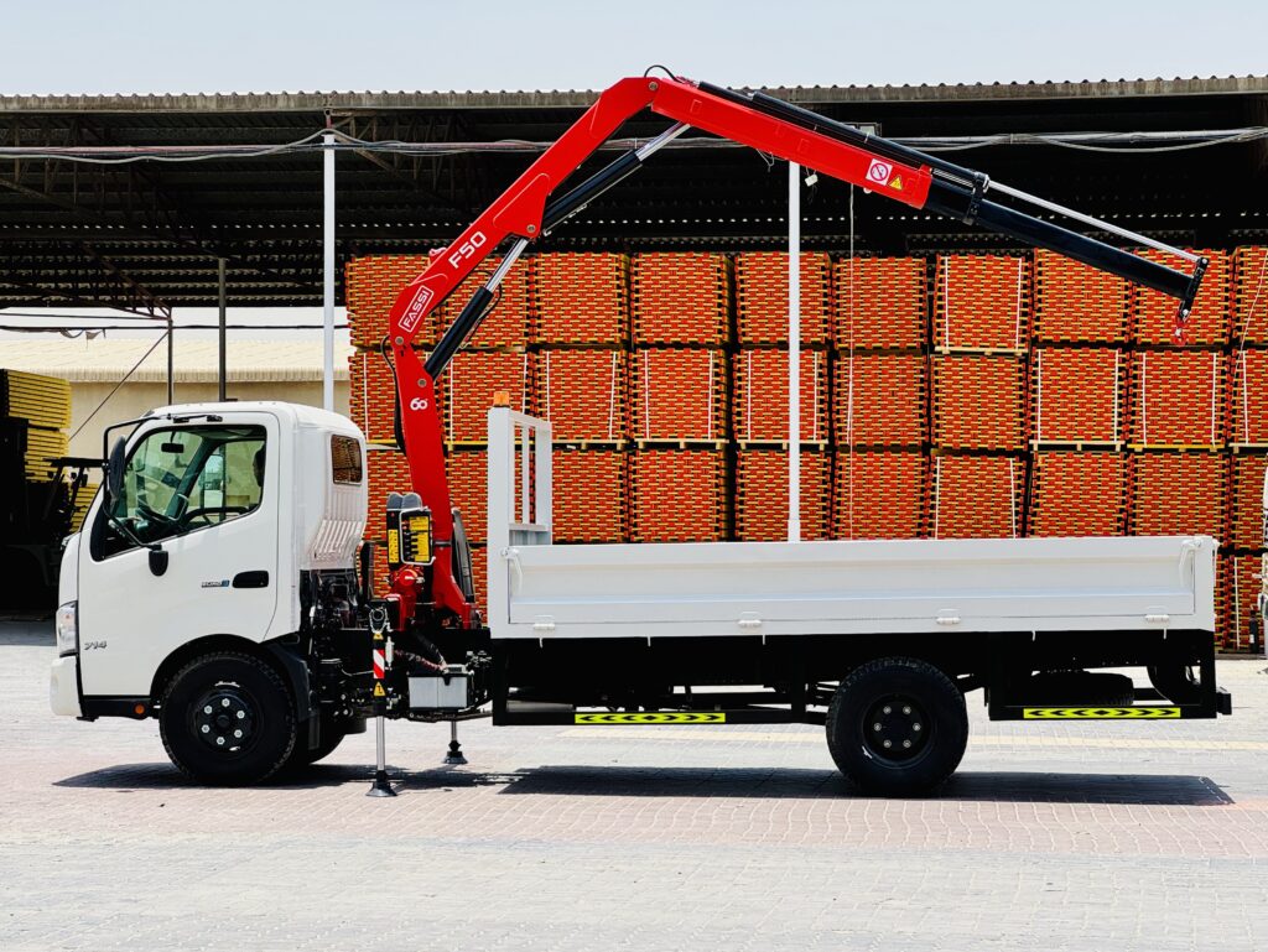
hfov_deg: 25.3
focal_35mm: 77
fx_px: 2822
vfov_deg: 19.2
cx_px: 634
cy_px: 476
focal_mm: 9
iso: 25
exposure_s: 1/752
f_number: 2.8
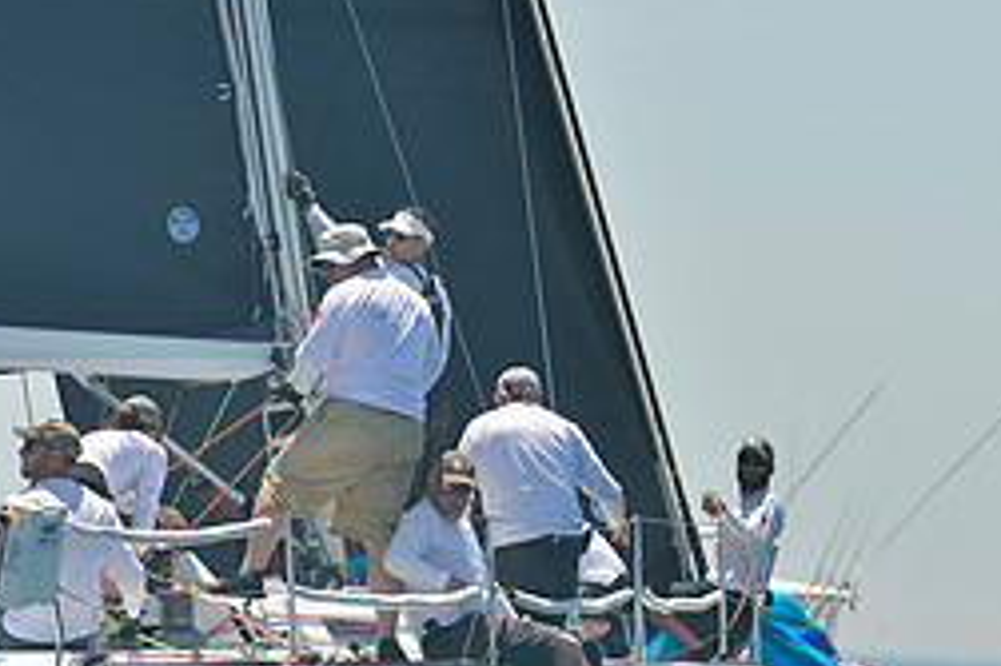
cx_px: 80
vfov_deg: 3.0
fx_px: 12865
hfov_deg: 4.5
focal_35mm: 463
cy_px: 429
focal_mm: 200
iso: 280
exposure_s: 1/1000
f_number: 6.3
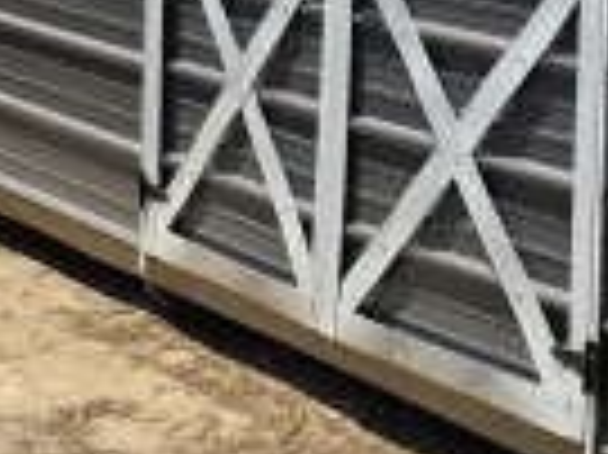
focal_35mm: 109
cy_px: -180
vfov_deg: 13.0
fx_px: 1913
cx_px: 995
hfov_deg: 16.0
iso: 80
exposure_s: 1/6574
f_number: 1.7
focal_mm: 6.3
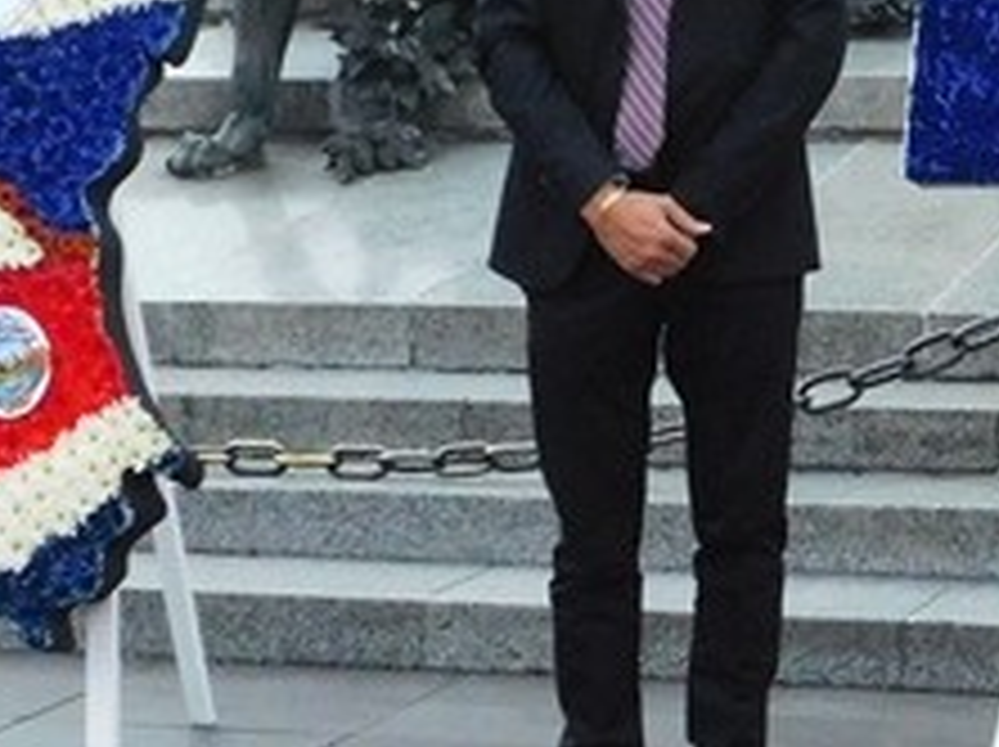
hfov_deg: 14.9
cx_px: 976
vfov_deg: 11.4
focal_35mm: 130
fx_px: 3748
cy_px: 306
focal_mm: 6.3
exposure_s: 1/800
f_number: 7
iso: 800
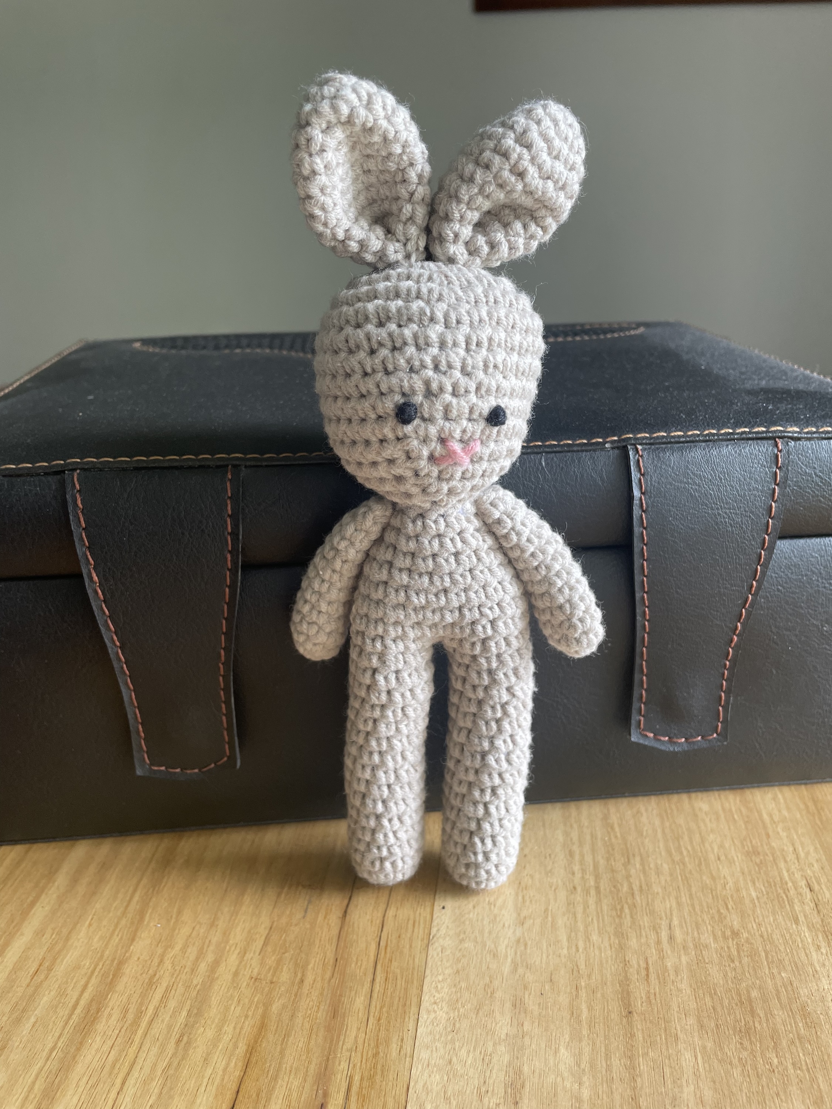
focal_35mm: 26
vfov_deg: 67.3
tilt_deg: -23.7
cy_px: 554
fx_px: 833
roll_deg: +0.9
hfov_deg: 53.1
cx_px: 416
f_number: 1.6
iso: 125
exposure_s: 1/121
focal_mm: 4.2
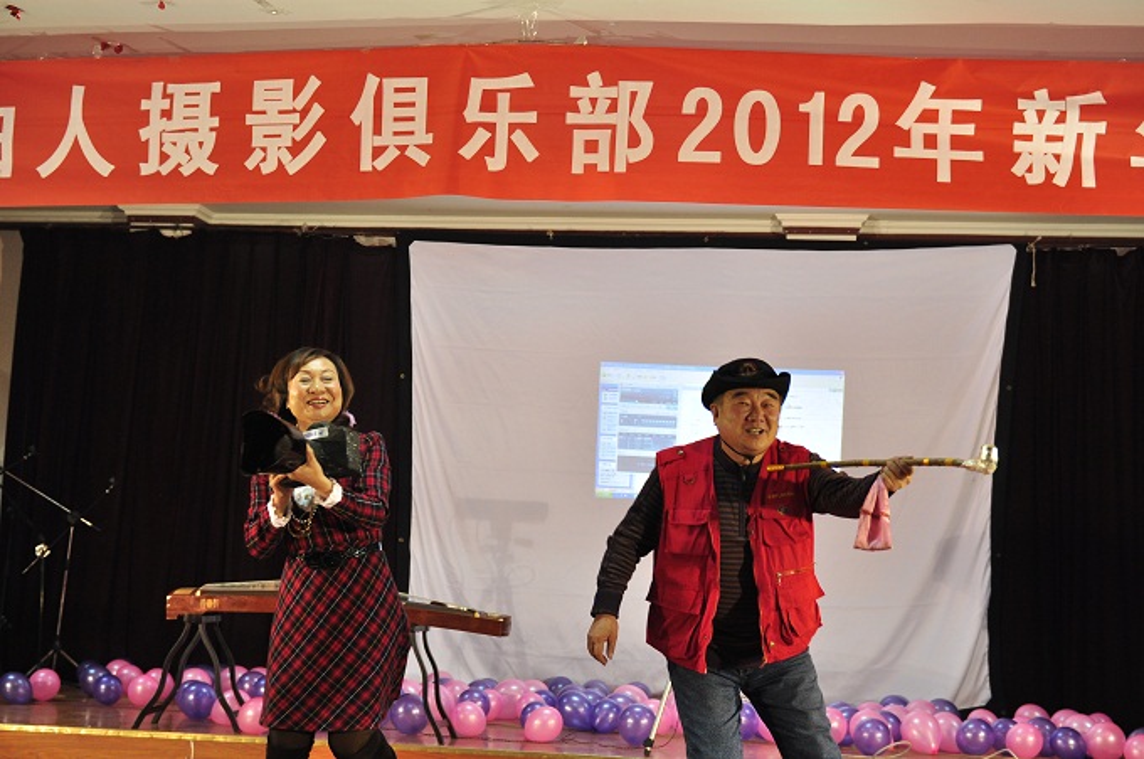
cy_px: 380
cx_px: 572
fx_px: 1523
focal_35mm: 48
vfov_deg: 28.0
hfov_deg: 41.2
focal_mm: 32
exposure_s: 1/125
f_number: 2.8
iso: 500
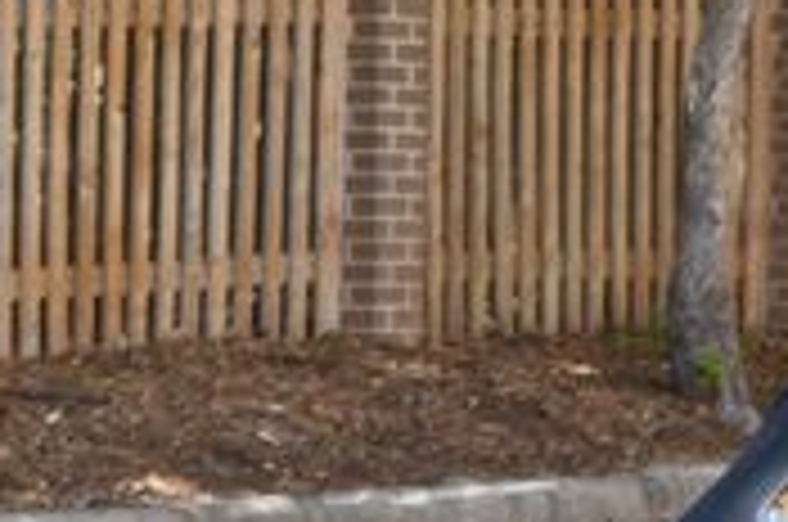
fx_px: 8390
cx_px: 1369
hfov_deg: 5.3
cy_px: 644
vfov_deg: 3.6
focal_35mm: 384
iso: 400
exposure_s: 1/250
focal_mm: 70
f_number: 5
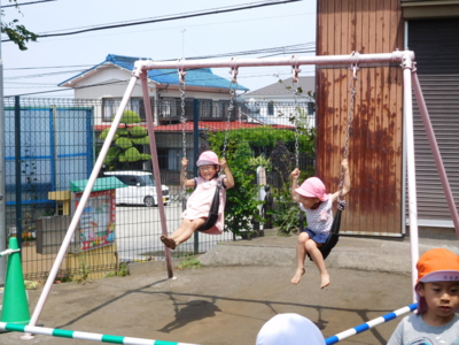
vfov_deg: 23.7
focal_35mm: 62
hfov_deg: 31.2
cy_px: 172
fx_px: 822
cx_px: 230
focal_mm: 11.1
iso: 125
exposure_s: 1/640
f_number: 4.4
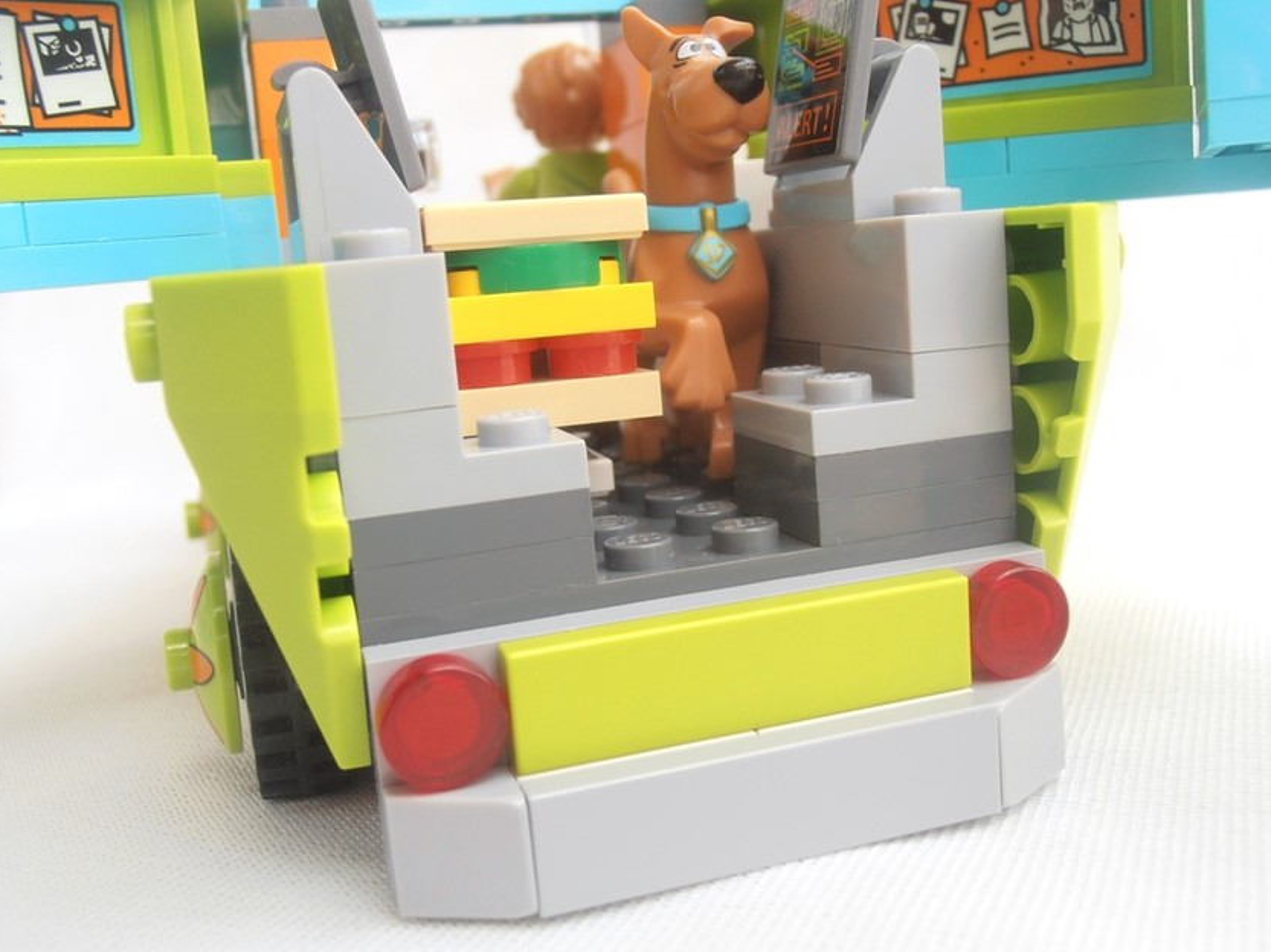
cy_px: 442
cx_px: 655
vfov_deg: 35.9
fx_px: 1468
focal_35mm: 40
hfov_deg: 46.8
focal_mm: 6.61
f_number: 3.9
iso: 80
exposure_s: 1/60
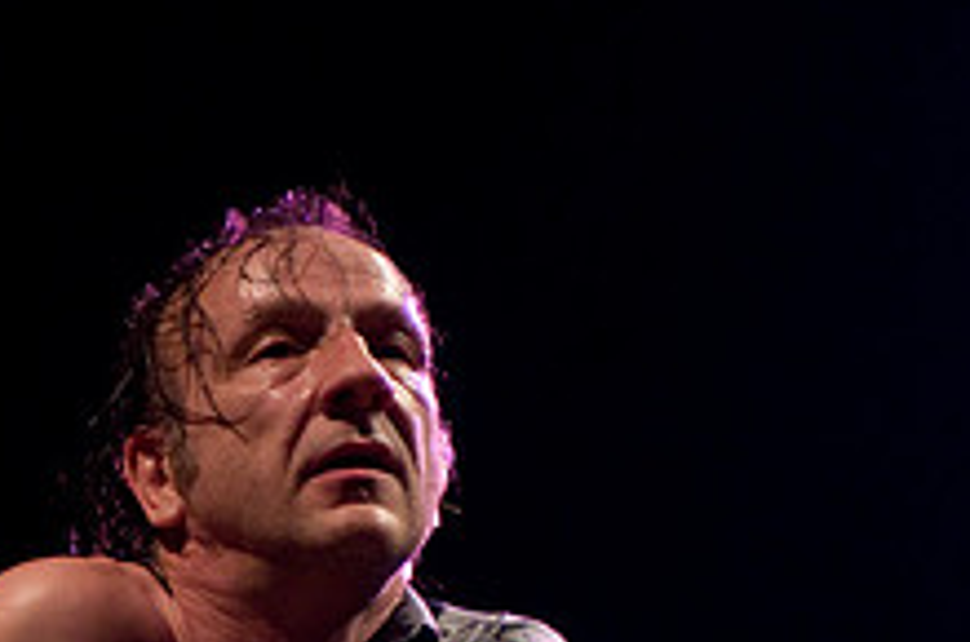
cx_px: -199
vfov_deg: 4.9
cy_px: 790
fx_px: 7474
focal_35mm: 278
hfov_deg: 7.4
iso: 1000
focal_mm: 70
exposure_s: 1/200
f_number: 2.8
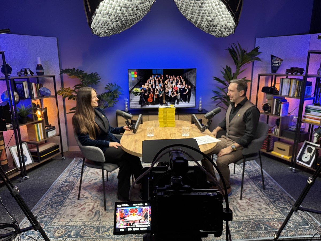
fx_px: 223
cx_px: 160
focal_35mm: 24
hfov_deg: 71.6
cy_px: 120
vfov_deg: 56.8
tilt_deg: -13.5
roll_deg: +1.1
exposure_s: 1/50
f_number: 1.78
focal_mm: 6.76
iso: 640
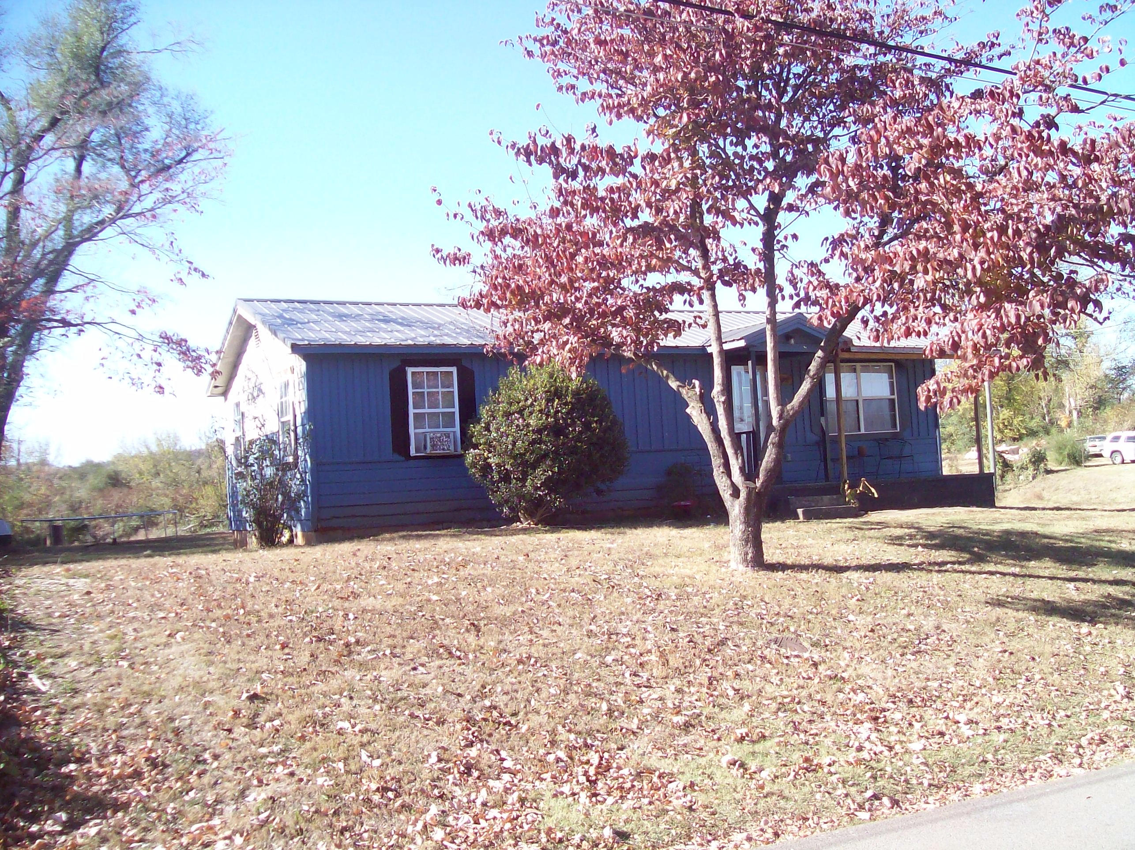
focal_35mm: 36
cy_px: 425
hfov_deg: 51.4
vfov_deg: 39.6
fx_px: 1180
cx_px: 568
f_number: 2.7
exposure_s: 1/402
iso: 80
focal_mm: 6
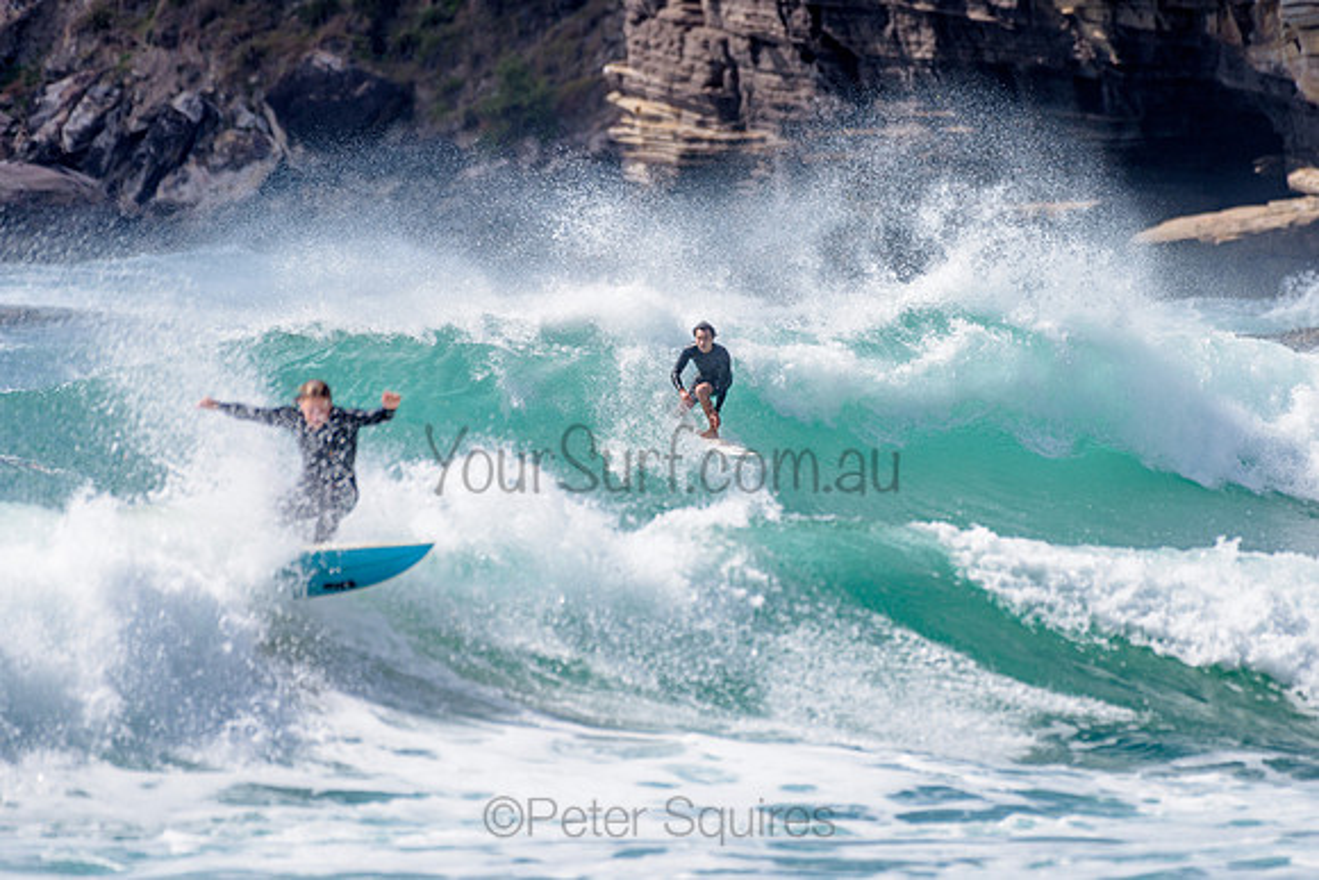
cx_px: 722
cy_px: 340
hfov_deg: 3.4
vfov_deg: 2.2
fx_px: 22468
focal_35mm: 613
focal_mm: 500
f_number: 5.6
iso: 110
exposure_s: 1/2000
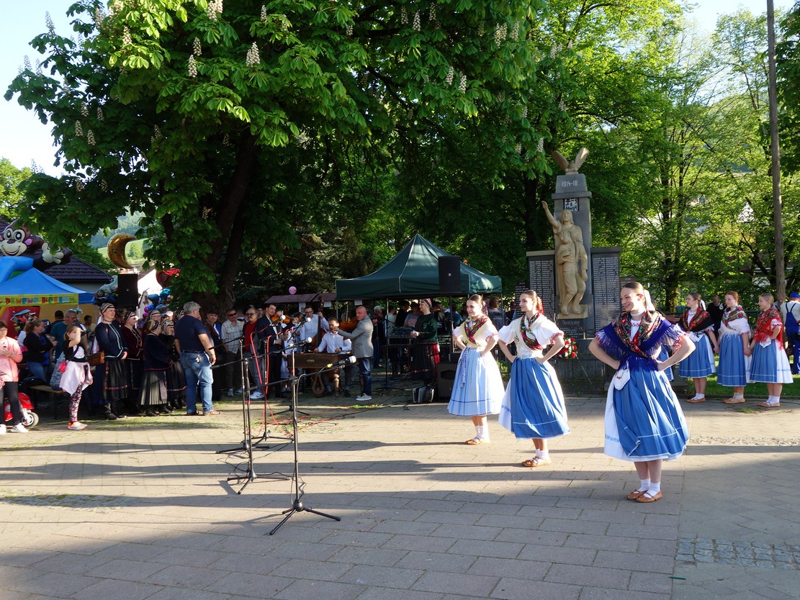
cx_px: 428
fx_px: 717
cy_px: 297
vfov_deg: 45.5
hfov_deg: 58.3
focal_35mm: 31
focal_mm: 10.4
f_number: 5
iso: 125
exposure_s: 1/100
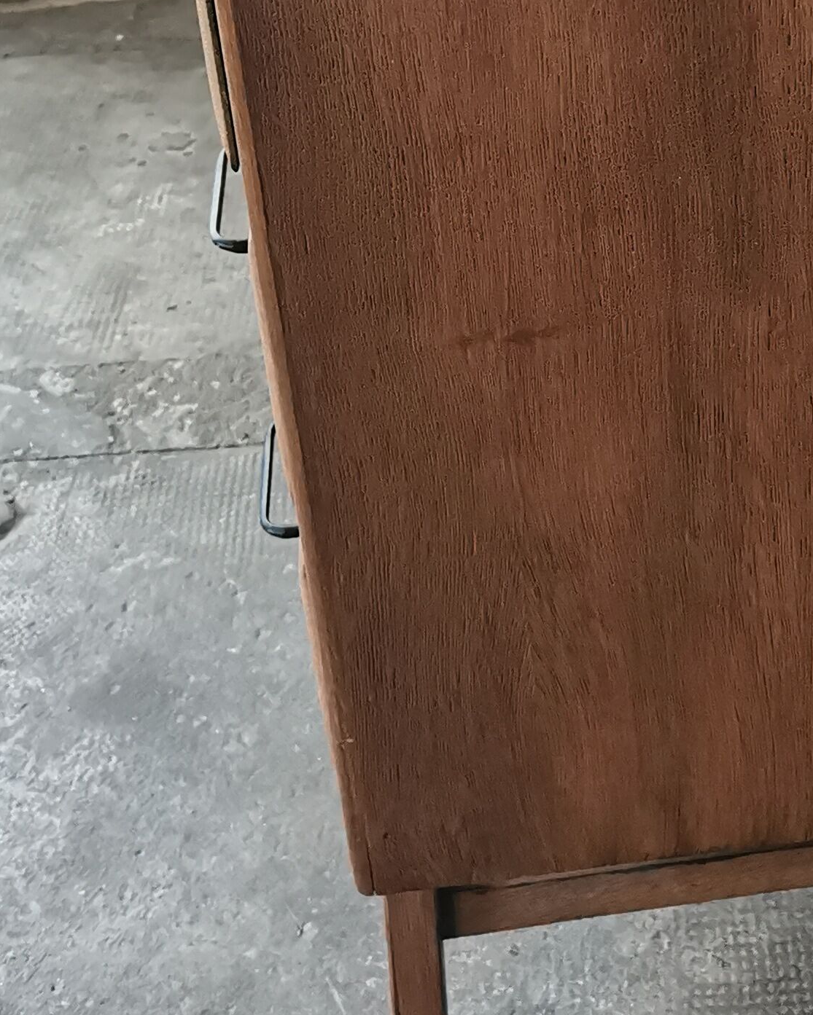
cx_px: 692
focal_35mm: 69
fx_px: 2075
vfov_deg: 26.4
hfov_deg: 21.8
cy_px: 64
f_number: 1.6
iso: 800
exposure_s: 1/60
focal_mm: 5.56
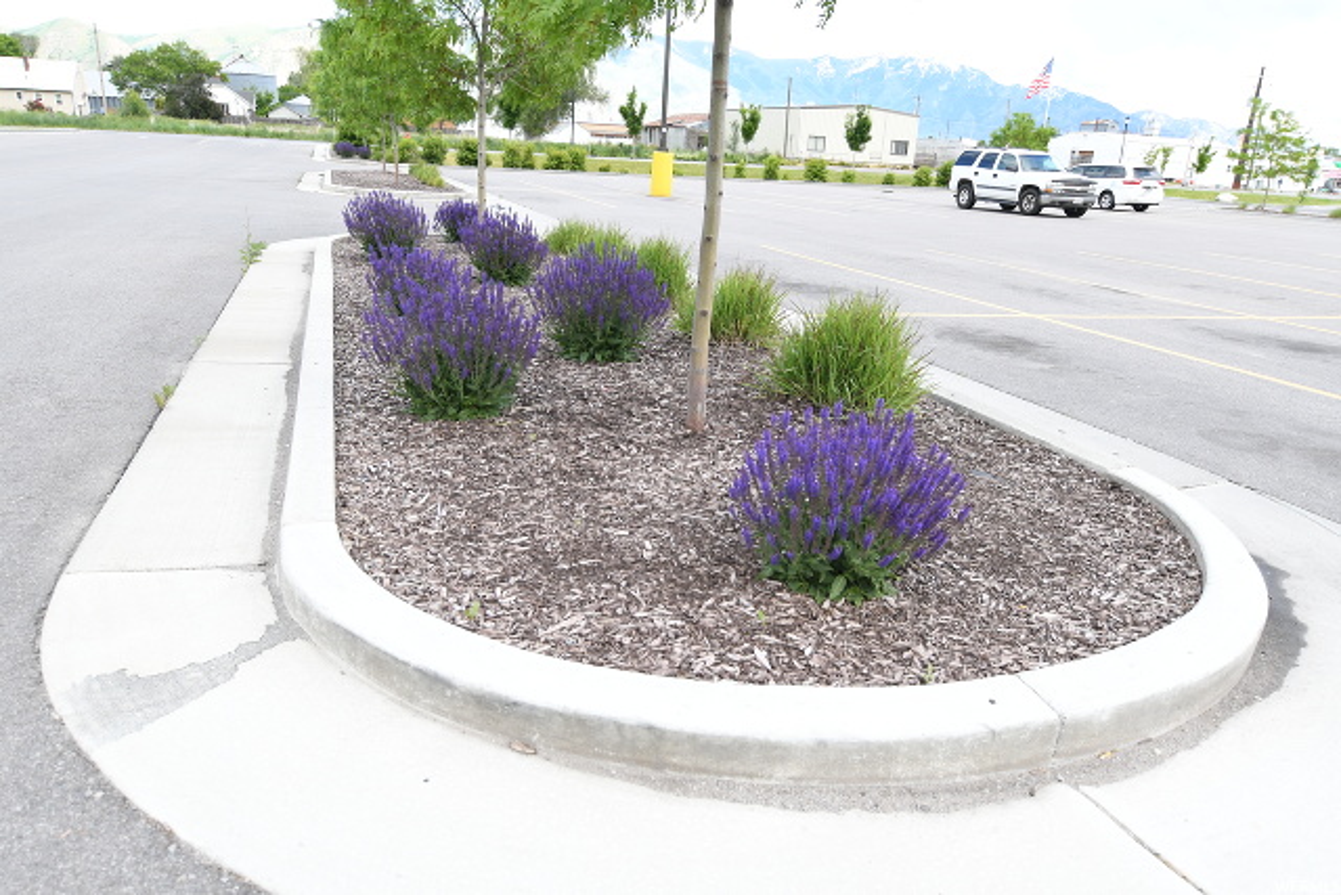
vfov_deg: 53.2
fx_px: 894
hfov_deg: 73.7
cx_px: 670
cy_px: 448
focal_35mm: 24
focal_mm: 16
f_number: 4.5
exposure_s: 1/640
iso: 400
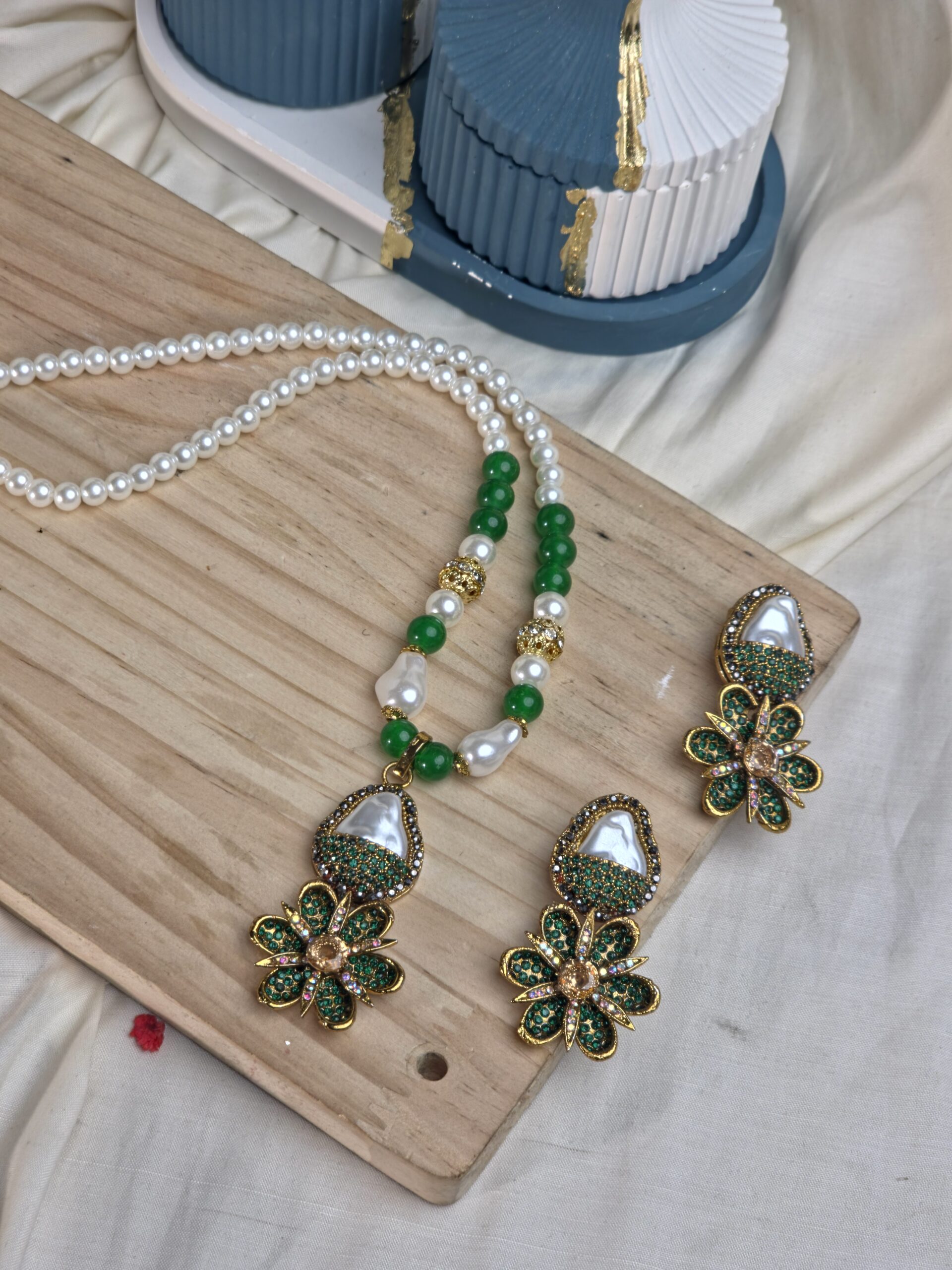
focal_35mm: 69
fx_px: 2530
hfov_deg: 21.3
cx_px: 476
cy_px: 635
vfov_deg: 28.2
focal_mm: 7.9
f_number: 2.4
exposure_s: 1/87.4
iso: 50
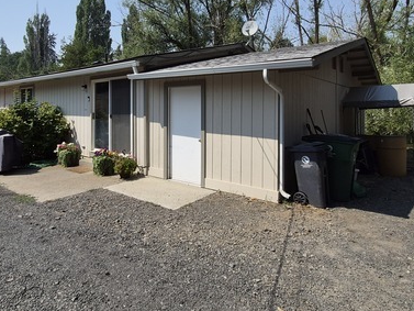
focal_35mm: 23
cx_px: 178
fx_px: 275
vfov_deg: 57.6
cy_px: 103
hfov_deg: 73.5
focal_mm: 1.74
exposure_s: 1/2616
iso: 40
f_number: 2.2
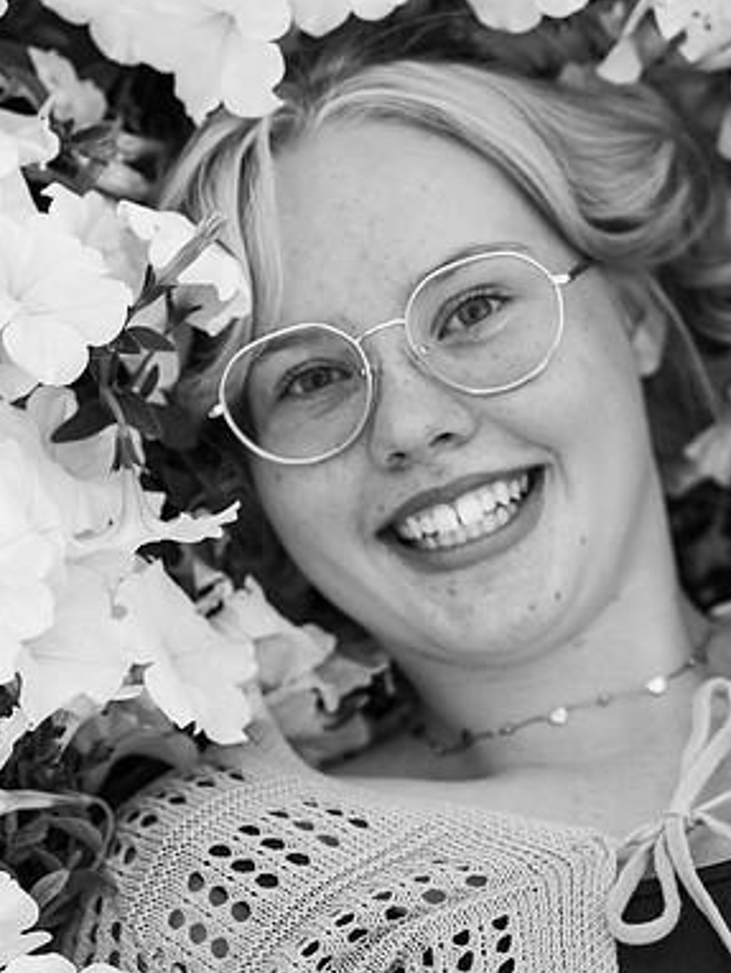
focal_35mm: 124
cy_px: 488
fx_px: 3488
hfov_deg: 12.0
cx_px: 410
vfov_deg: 15.9
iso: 4000
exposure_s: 1/400
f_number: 3.2
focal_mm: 85
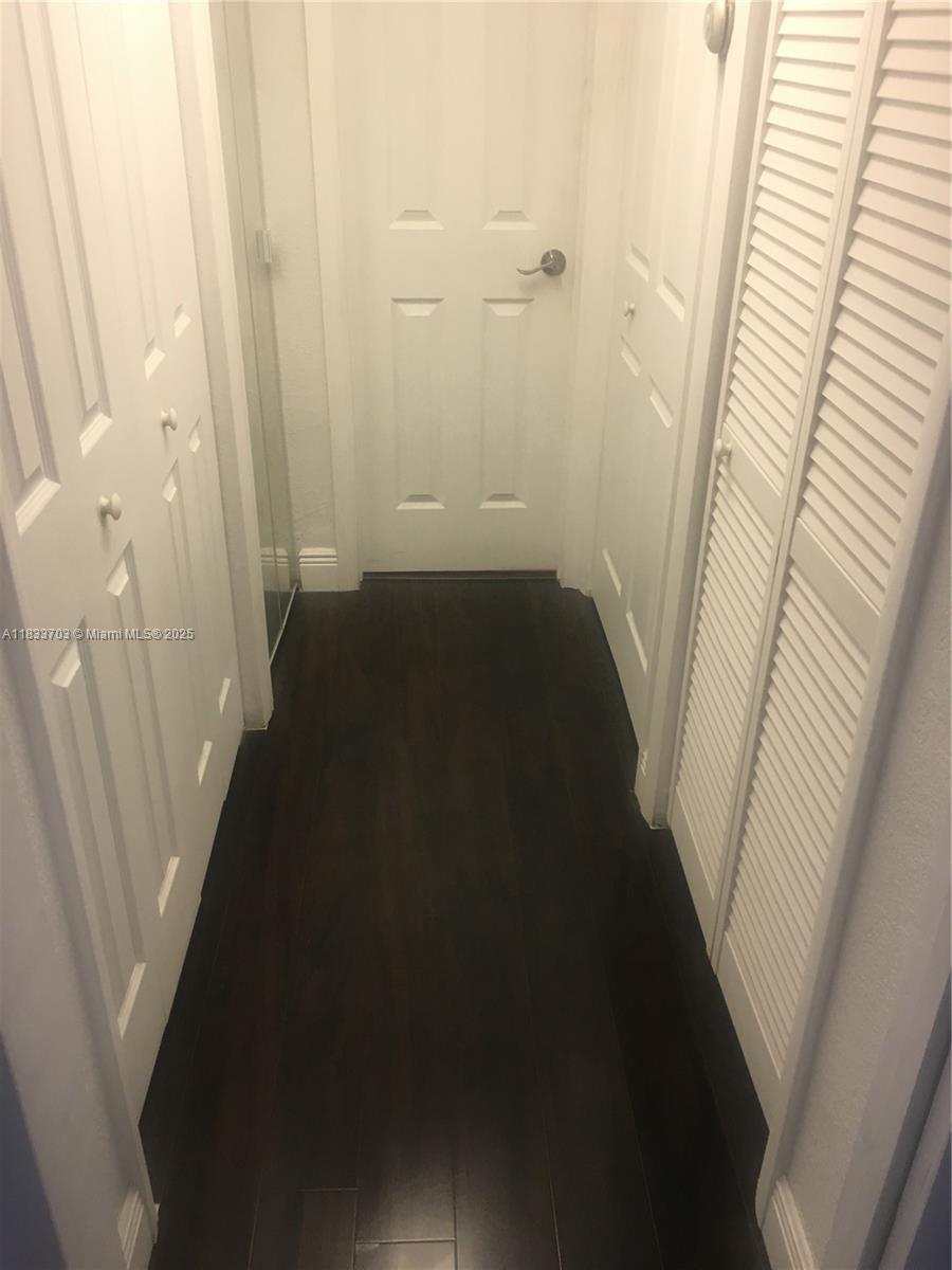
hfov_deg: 48.2
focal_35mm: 29
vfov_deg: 61.7
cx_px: 476
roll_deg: -1.1
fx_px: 1063
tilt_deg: -30.6
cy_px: 635
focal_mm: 4.15
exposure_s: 1/30
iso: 80
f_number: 2.2
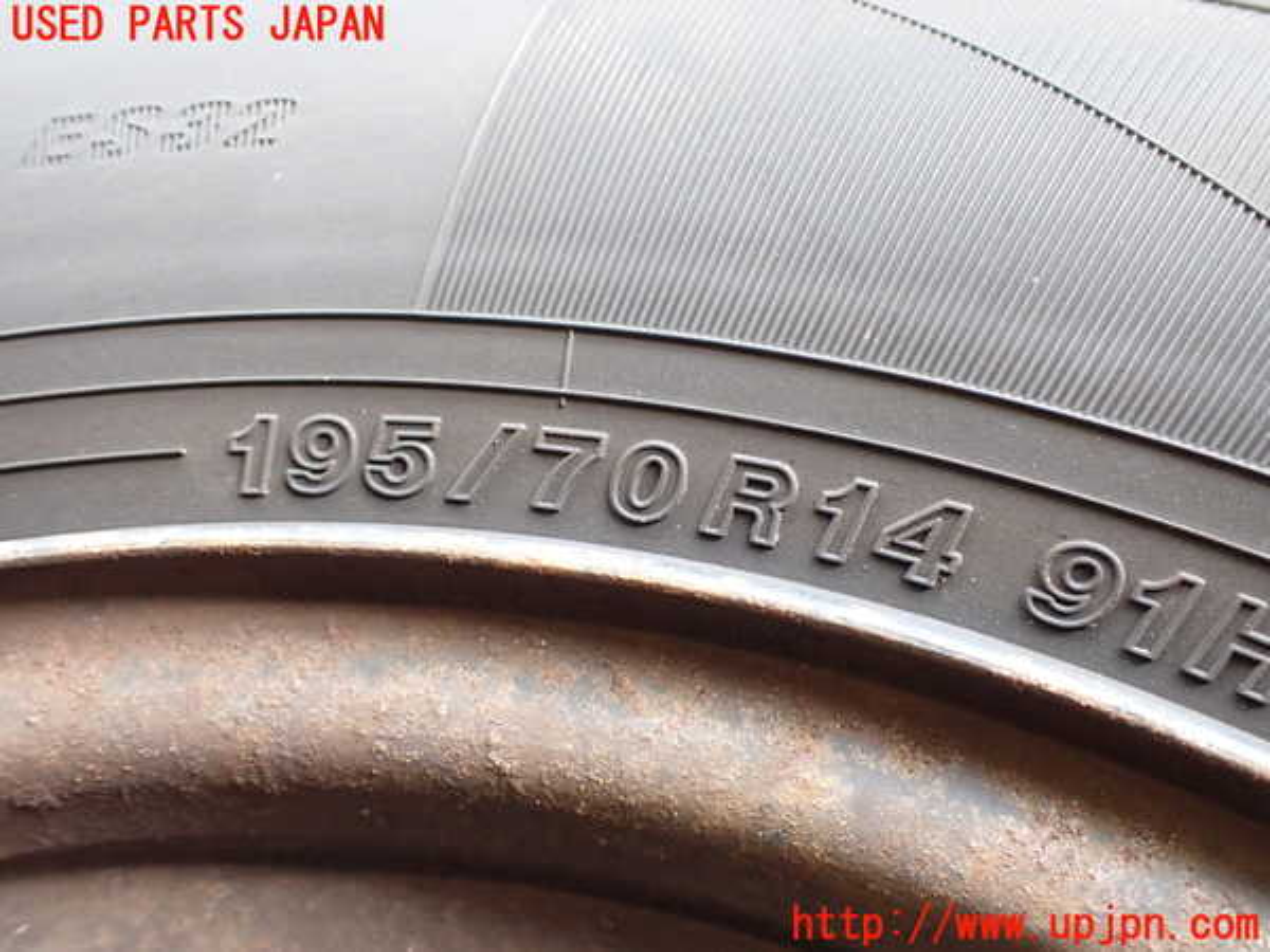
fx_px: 1101
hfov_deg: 60.0
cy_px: 476
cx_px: 635
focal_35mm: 30
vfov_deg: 46.8
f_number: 2.3
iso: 800
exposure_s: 1/125
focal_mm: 5.4
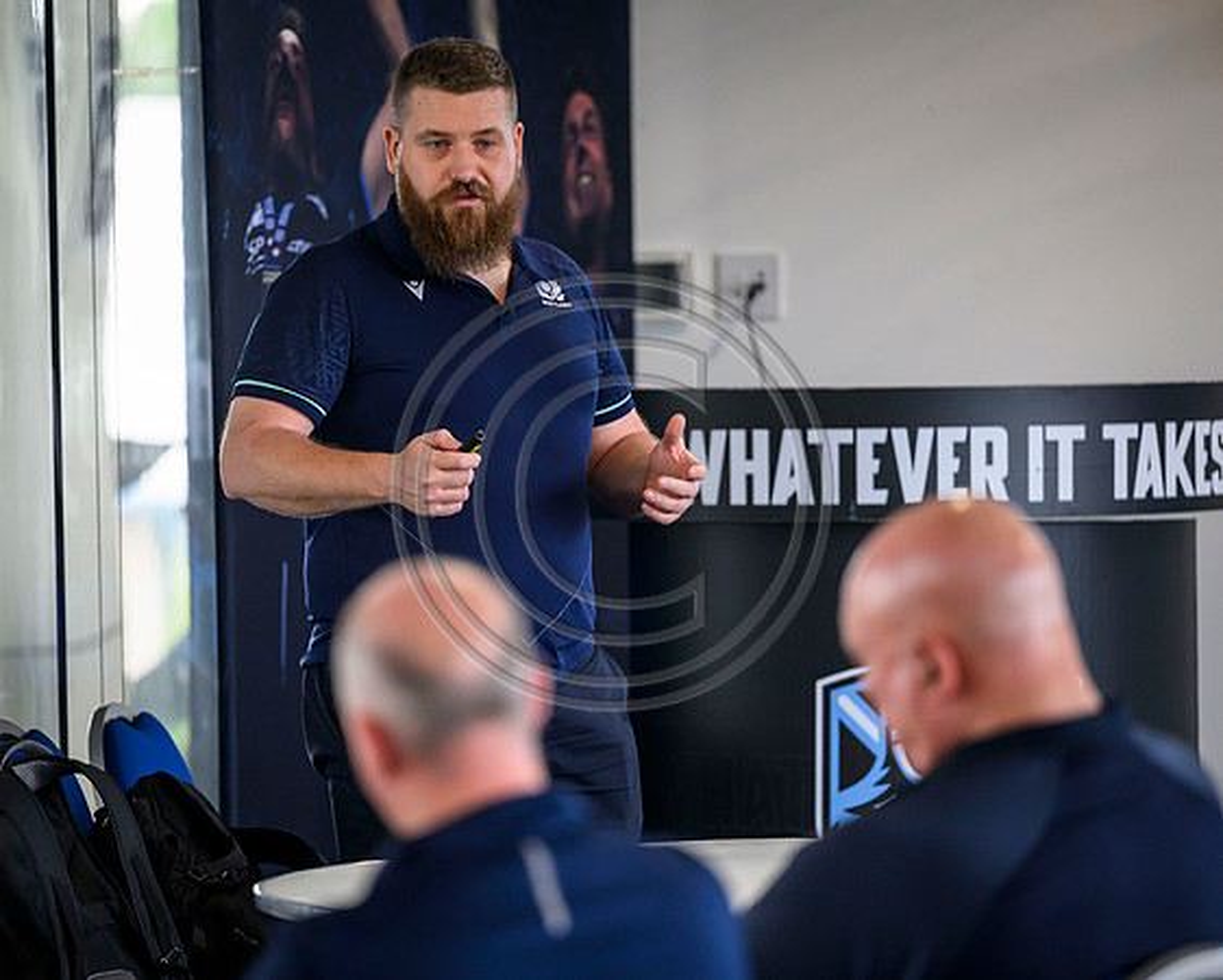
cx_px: 554
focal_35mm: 251
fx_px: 9083
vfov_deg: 6.2
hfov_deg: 7.7
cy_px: 545
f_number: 2.8
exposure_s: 1/500
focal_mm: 200
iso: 2500
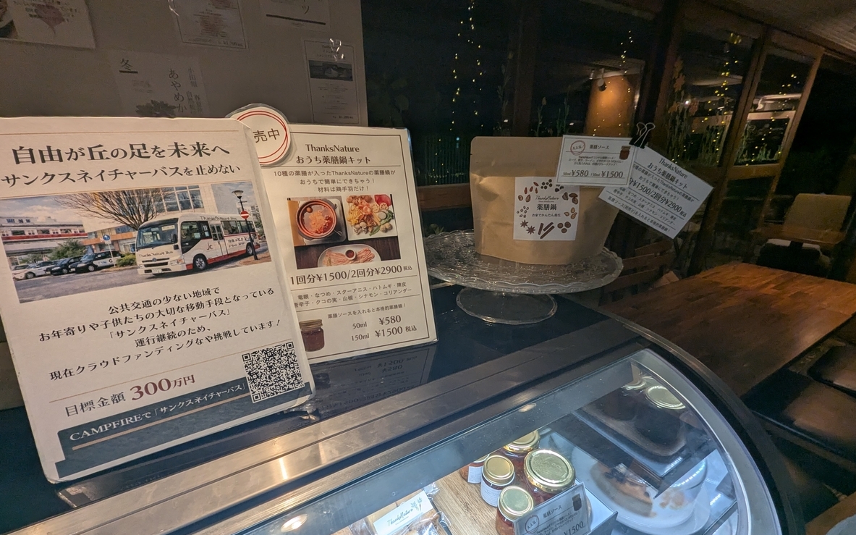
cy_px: 294
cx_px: 428
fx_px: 327
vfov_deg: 78.4
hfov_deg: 105.3
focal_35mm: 14
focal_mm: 1.95
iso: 65
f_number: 2.2
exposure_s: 1/100
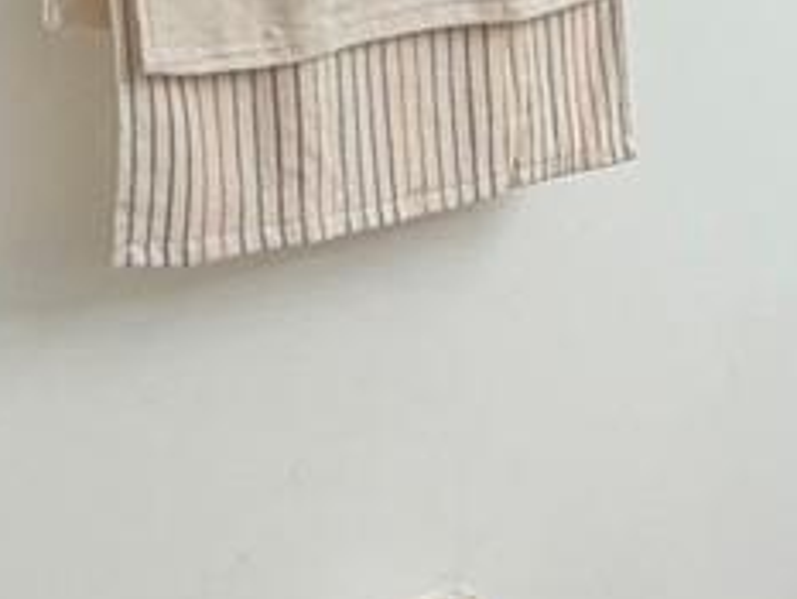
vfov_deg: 15.3
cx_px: 995
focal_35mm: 96
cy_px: 75
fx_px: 2211
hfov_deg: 19.1
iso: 80
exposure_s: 1/120
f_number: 2.2
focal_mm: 2.22
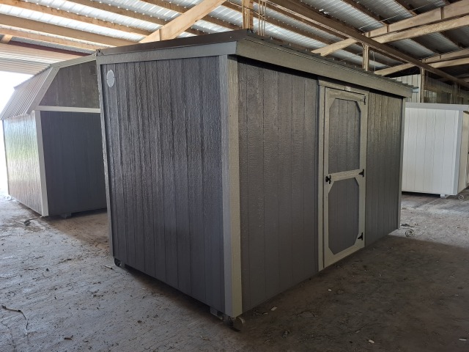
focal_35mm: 23
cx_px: 234
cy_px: 176
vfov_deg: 58.9
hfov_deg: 73.9
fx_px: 312
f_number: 1.8
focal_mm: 5.54
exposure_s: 1/50
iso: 320
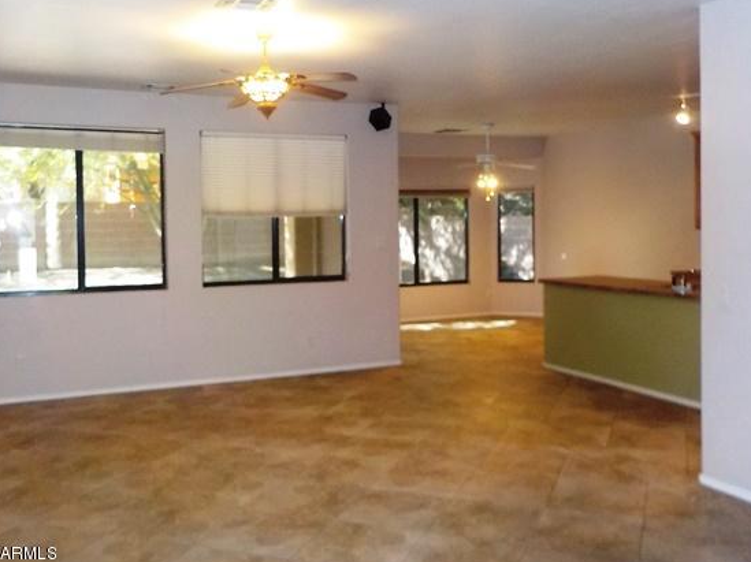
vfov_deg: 40.6
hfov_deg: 52.6
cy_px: 253
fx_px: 759
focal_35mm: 35
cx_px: 365
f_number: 3.3
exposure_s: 1/30
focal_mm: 4.1
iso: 500
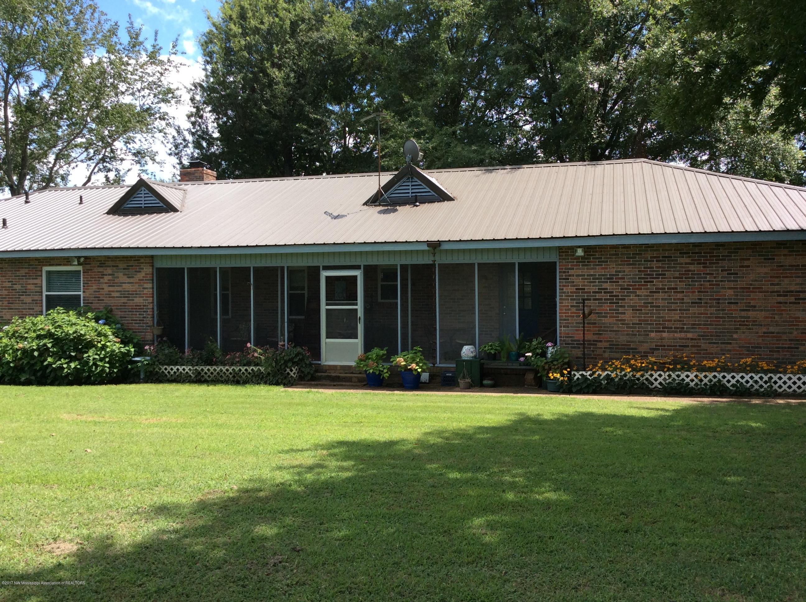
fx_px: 744
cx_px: 403
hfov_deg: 56.9
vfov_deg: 44.1
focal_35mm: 32
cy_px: 301
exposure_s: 1/733
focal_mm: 3.3
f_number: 2.4
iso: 32
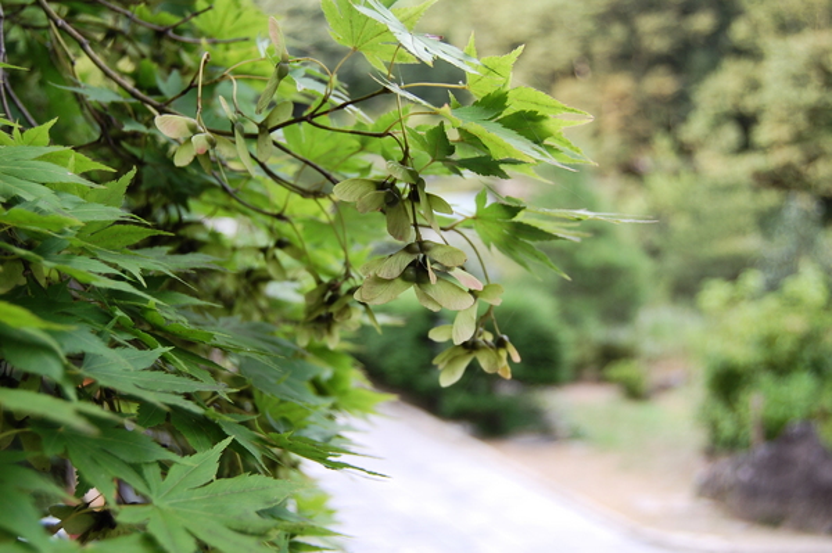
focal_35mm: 45
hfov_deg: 43.6
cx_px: 416
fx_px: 1039
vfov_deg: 29.8
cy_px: 276
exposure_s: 1/80
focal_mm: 30
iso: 200
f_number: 4.5
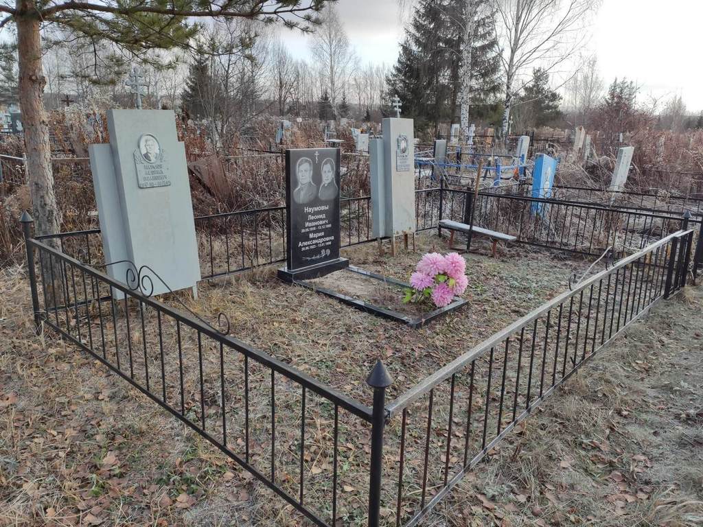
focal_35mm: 26
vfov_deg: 53.1
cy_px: 264
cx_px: 352
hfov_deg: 67.3
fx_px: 528
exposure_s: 1/772
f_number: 1.75
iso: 112
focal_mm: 4.77
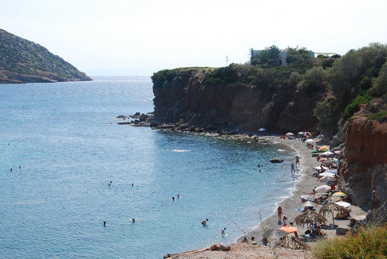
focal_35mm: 57
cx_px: 194
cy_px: 130
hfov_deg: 35.0
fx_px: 613
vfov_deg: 23.8
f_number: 10
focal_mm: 38
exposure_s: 1/250
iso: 180
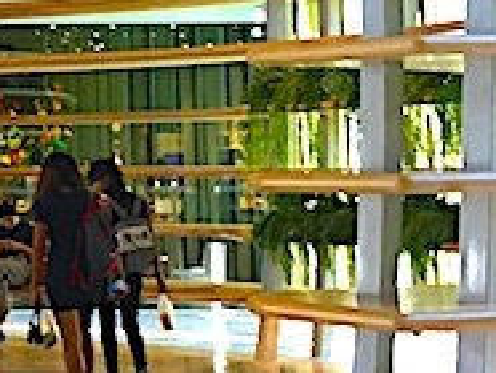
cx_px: -347
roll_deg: +0.6
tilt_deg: +5.9
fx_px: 2009
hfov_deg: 13.0
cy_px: -39
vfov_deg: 10.5
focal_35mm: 140
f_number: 2.2
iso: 40
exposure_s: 1/33
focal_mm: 4.15
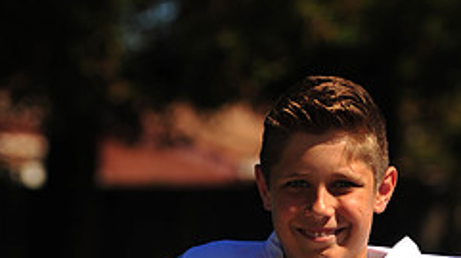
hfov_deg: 5.5
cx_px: 285
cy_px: 512
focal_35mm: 391
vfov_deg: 3.1
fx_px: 4775
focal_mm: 155
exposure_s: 1/1250
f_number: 5
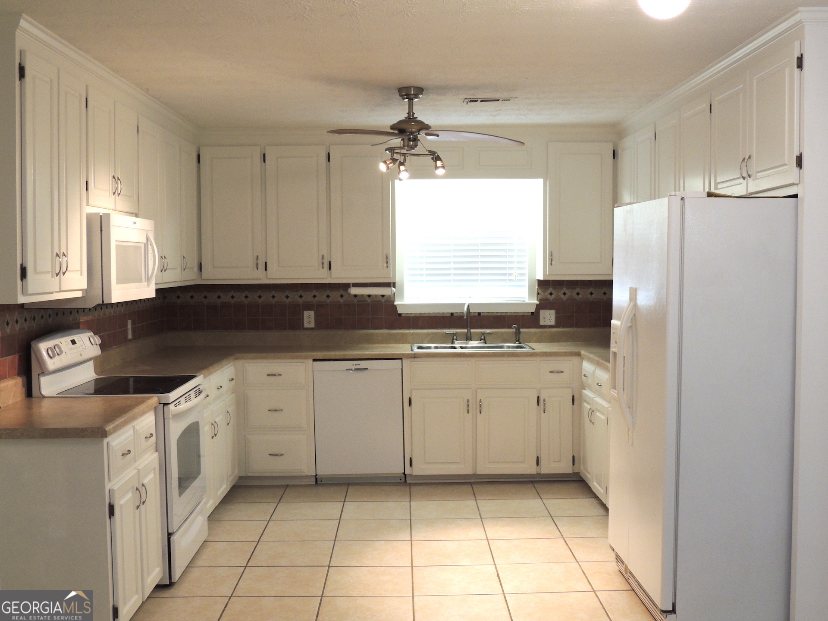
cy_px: 310
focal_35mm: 40
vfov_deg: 36.0
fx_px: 957
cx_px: 414
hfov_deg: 46.8
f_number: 3.3
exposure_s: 1/50
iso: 220
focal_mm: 7.1
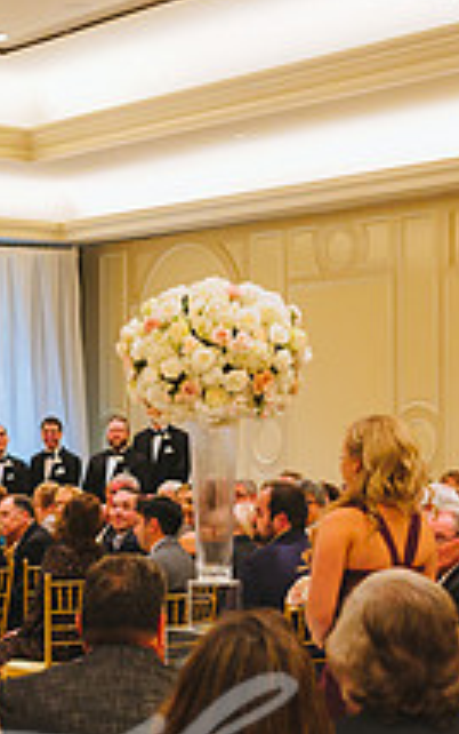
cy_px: 480
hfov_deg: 13.9
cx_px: 99
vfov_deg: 22.0
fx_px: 1879
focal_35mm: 94
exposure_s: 1/320
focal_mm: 34
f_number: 2.8
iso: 2500
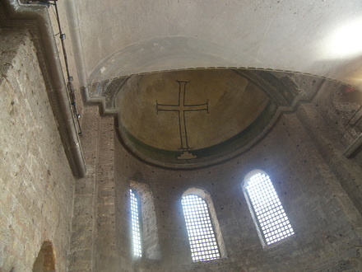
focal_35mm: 24
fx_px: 251
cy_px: 136
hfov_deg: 71.6
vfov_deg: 56.8
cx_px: 181
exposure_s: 1/10
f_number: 2.8
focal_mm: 5
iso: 100
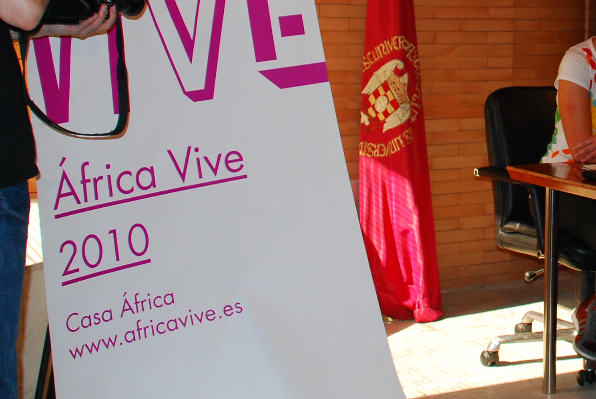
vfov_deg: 17.2
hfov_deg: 24.4
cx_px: 639
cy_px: 14
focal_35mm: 78
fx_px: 1293
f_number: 4
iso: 400
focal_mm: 20
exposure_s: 1/60
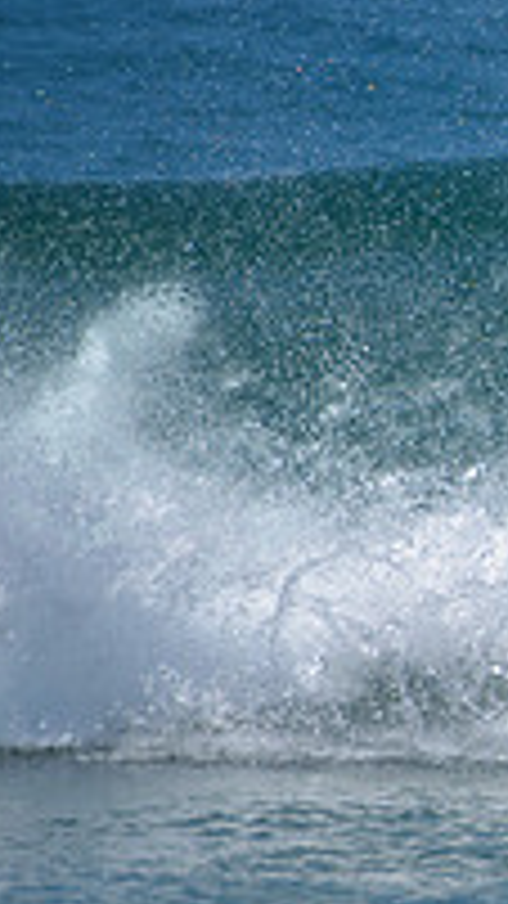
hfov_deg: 0.8
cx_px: 1205
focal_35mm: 1509
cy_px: 456
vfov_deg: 1.4
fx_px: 36151
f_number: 5.6
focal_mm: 500
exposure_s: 1/2000
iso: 180
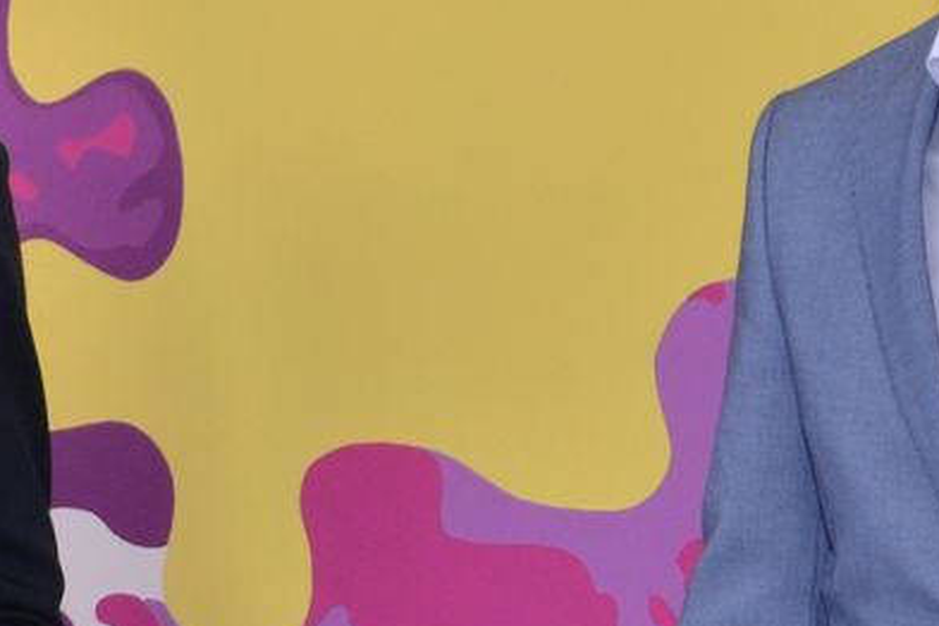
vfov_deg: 7.4
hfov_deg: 10.8
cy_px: 228
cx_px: -205
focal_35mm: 187
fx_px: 4871
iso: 640
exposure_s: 1/250
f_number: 4.5
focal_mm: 35
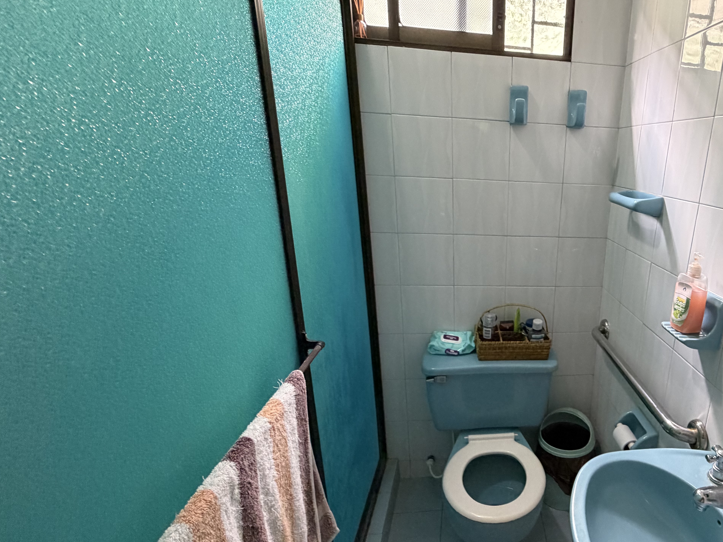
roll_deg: -2.3
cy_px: 304
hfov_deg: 73.8
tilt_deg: -18.6
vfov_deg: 63.2
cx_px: 537
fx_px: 439
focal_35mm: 21
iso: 400
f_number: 2.2
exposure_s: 1/60
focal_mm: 2.22
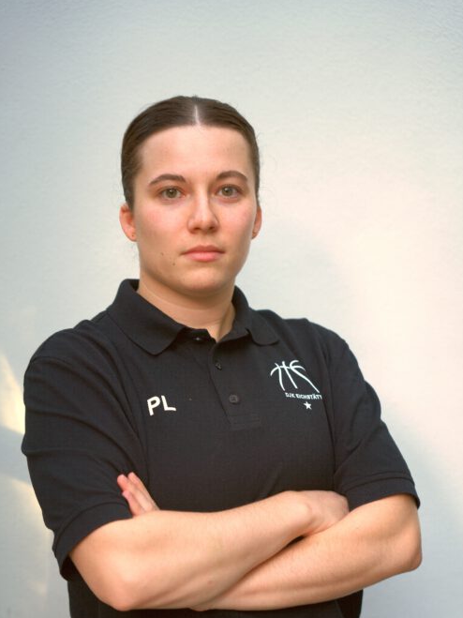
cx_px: 226
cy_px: 362
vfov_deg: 29.2
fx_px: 1181
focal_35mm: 66
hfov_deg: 22.2
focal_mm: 58.2
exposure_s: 1/60
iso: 125
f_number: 2.8
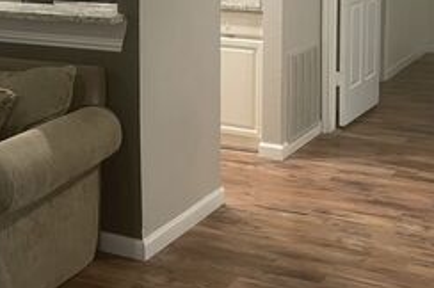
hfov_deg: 26.9
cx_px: 93
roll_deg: +0.9
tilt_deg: -6.5
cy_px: 0
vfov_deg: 17.9
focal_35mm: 74
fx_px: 891
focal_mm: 4.2
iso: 250
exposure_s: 1/60
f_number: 1.6
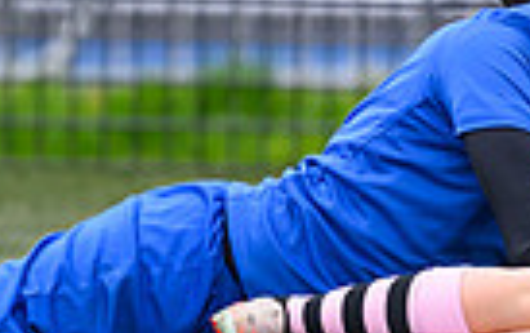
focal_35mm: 2422
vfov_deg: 0.5
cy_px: 282
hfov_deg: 0.9
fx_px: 35027
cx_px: 1084
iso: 800
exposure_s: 1/2000
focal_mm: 400
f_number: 3.5
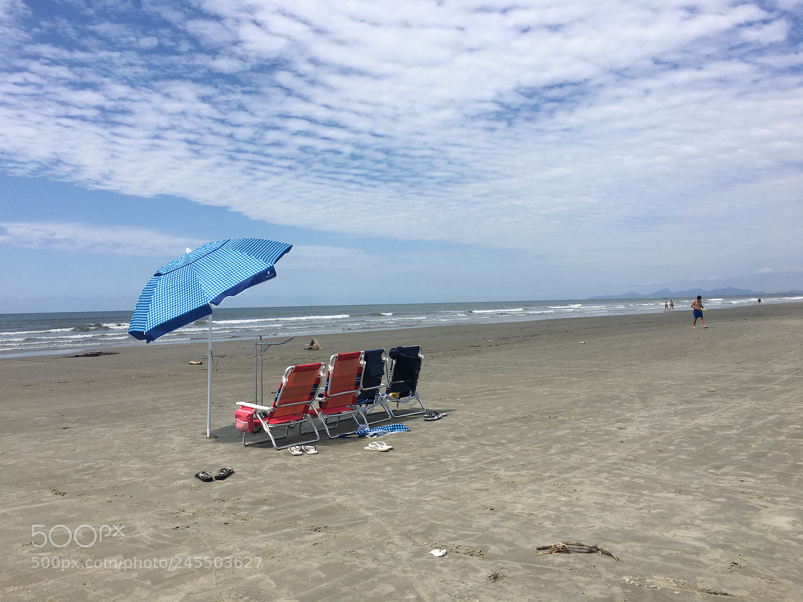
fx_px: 673
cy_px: 301
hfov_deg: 61.7
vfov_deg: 48.2
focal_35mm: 29
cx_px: 402
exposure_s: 1/3344
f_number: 2.2
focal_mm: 4.15
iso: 25
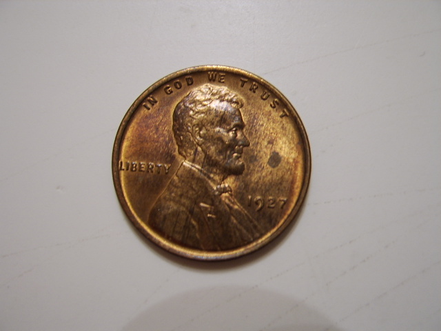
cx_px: 220
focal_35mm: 31
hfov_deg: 58.4
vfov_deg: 45.4
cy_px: 166
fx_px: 395
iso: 71
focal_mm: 8.13
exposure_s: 1/5
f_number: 2.7
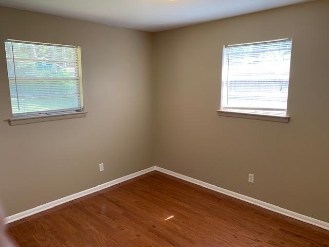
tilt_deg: -8.5
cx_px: 164
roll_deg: -0.6
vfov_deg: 53.1
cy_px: 124
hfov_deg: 67.3
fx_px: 247
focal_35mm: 26
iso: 100
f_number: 1.8
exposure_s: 1/91
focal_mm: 4.25
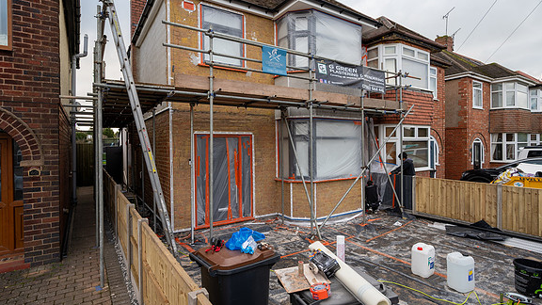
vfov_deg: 58.3
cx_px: 272
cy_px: 144
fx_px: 273
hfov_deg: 89.6
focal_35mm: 19
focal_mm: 18
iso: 100
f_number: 5.6
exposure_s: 1/60
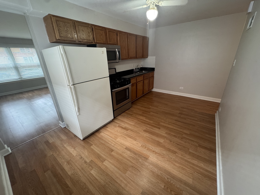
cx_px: 130
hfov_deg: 102.1
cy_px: 98
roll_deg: +2.2
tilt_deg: -21.6
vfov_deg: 85.7
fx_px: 105
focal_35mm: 14
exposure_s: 1/60
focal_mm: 2.22
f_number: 2.2
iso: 320
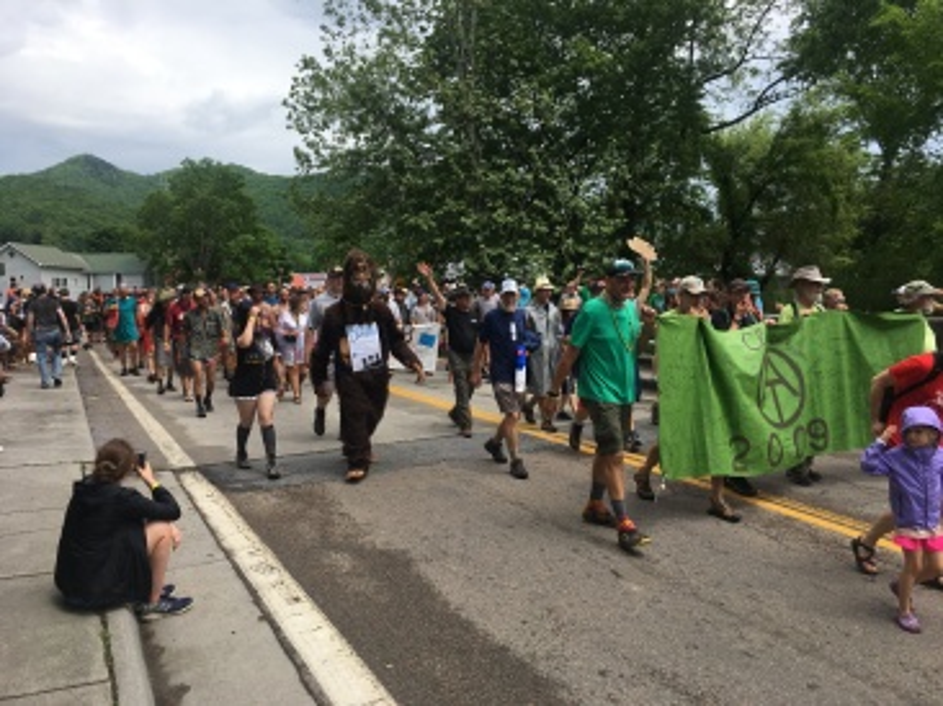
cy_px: 353
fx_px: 789
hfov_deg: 61.7
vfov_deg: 48.2
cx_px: 472
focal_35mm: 29
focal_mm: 4.15
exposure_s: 1/1451
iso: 25
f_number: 2.2
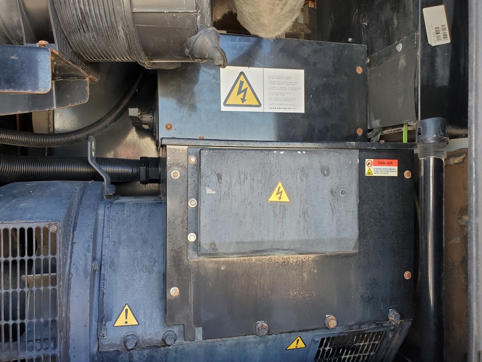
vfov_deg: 53.1
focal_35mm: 26
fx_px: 362
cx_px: 241
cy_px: 181
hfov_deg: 67.3
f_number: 2.4
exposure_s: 1/120
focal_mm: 4.3
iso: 100
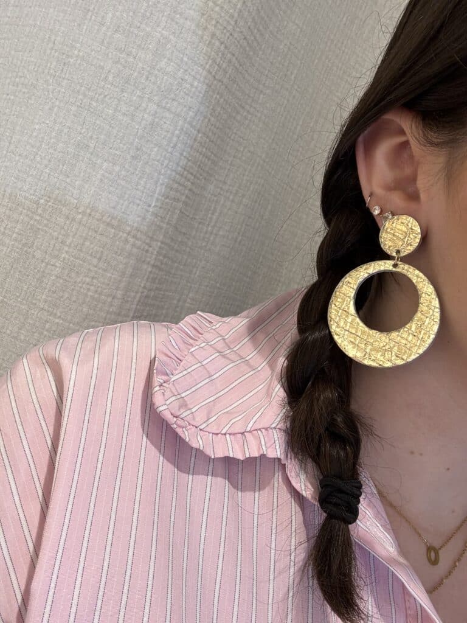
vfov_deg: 60.0
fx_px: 540
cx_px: 234
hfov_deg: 46.8
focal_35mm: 30
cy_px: 312
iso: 50
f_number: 1.9
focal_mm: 2.69
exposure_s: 1/50
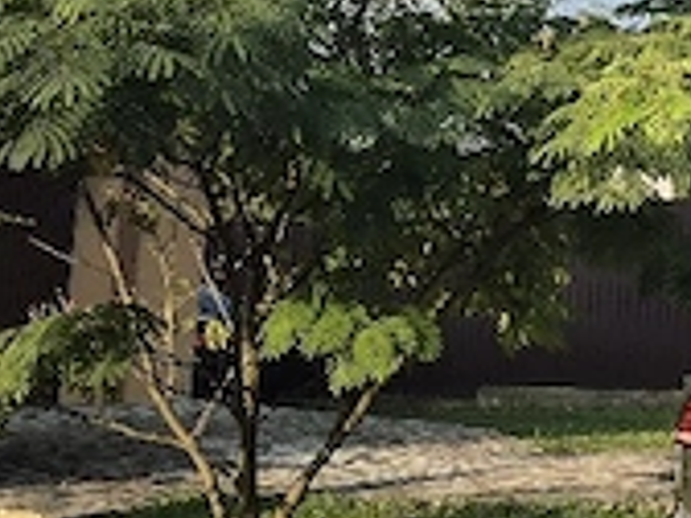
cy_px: 70
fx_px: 1637
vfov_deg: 17.8
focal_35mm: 82
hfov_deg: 19.7
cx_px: 1119
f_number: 1.8
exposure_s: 1/1429
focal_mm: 5.4
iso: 25
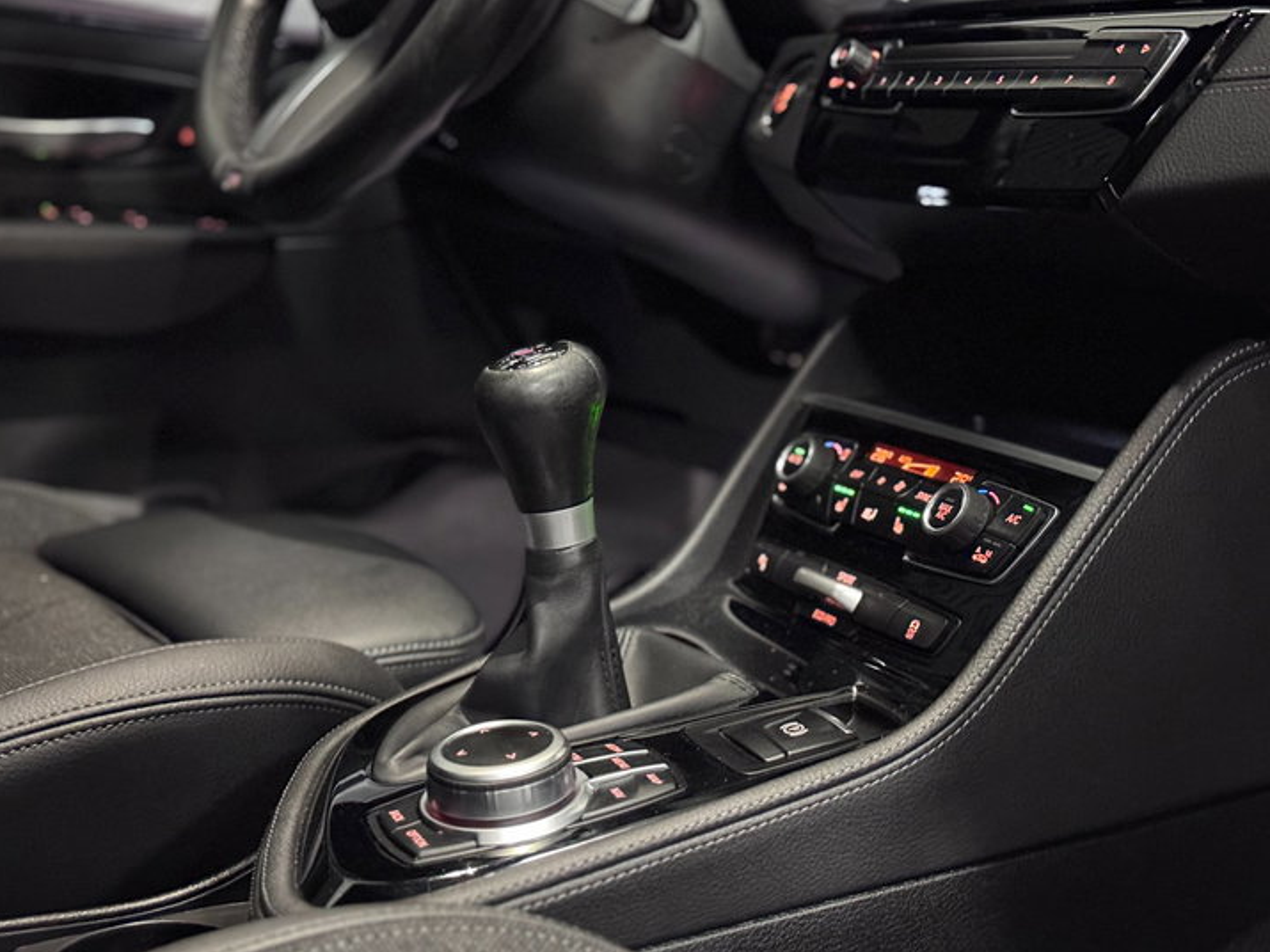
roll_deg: -1.4
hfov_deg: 37.5
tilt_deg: -10.0
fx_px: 1871
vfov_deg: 28.5
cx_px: 666
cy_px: 449
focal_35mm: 51
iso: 2500
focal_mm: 6.76
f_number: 1.78
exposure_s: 1/16
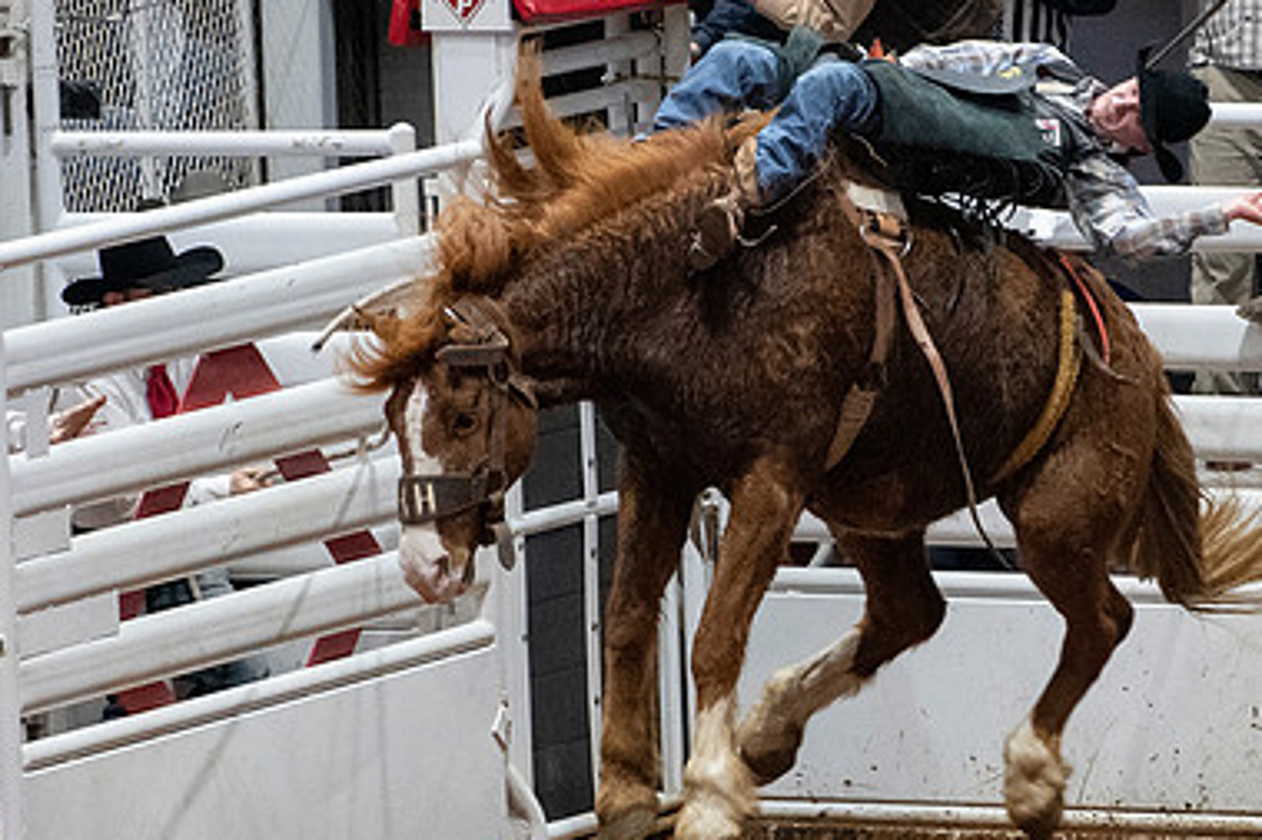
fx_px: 19727
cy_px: 558
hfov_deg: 3.7
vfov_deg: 2.4
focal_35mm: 563
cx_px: 996
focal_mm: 200
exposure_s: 1/500
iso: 4000
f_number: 3.2
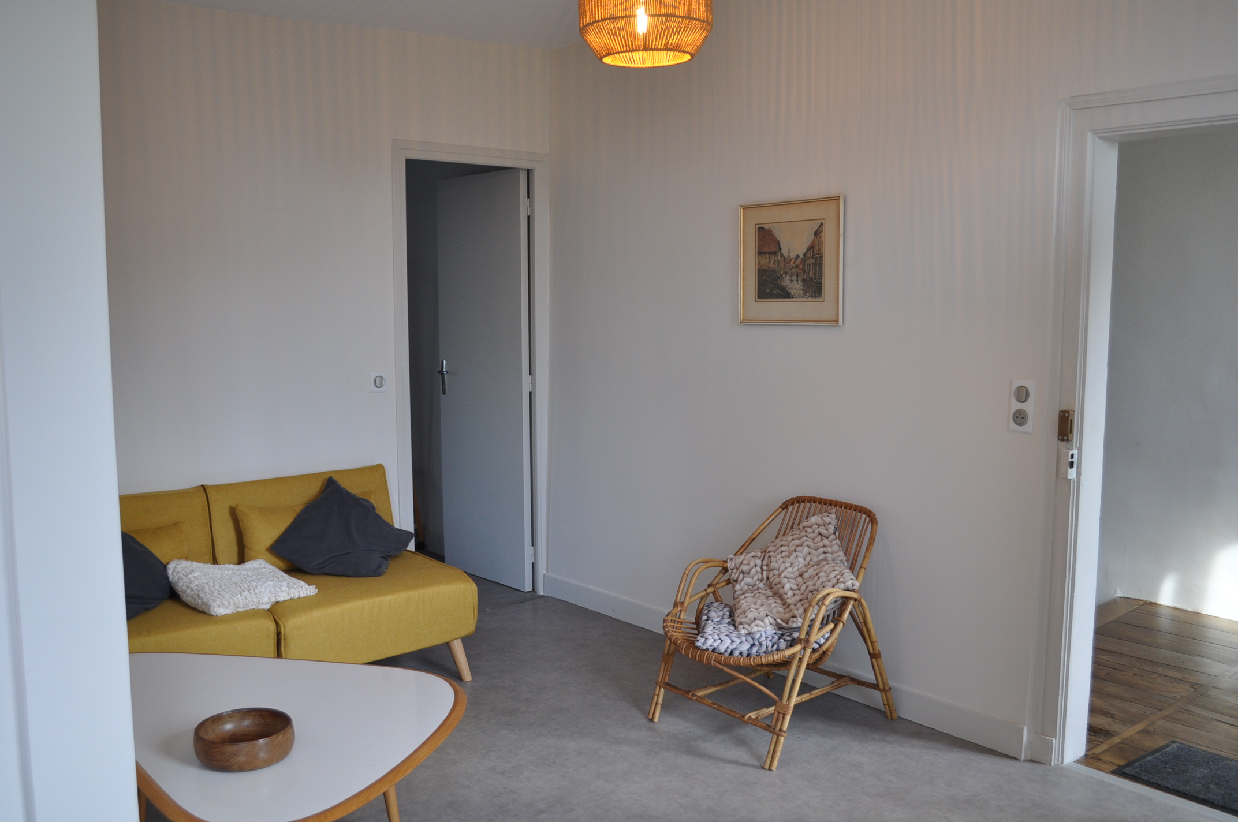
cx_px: 619
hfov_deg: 57.3
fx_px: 1133
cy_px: 411
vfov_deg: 39.9
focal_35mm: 33
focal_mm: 22
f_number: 4
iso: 400
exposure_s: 1/60
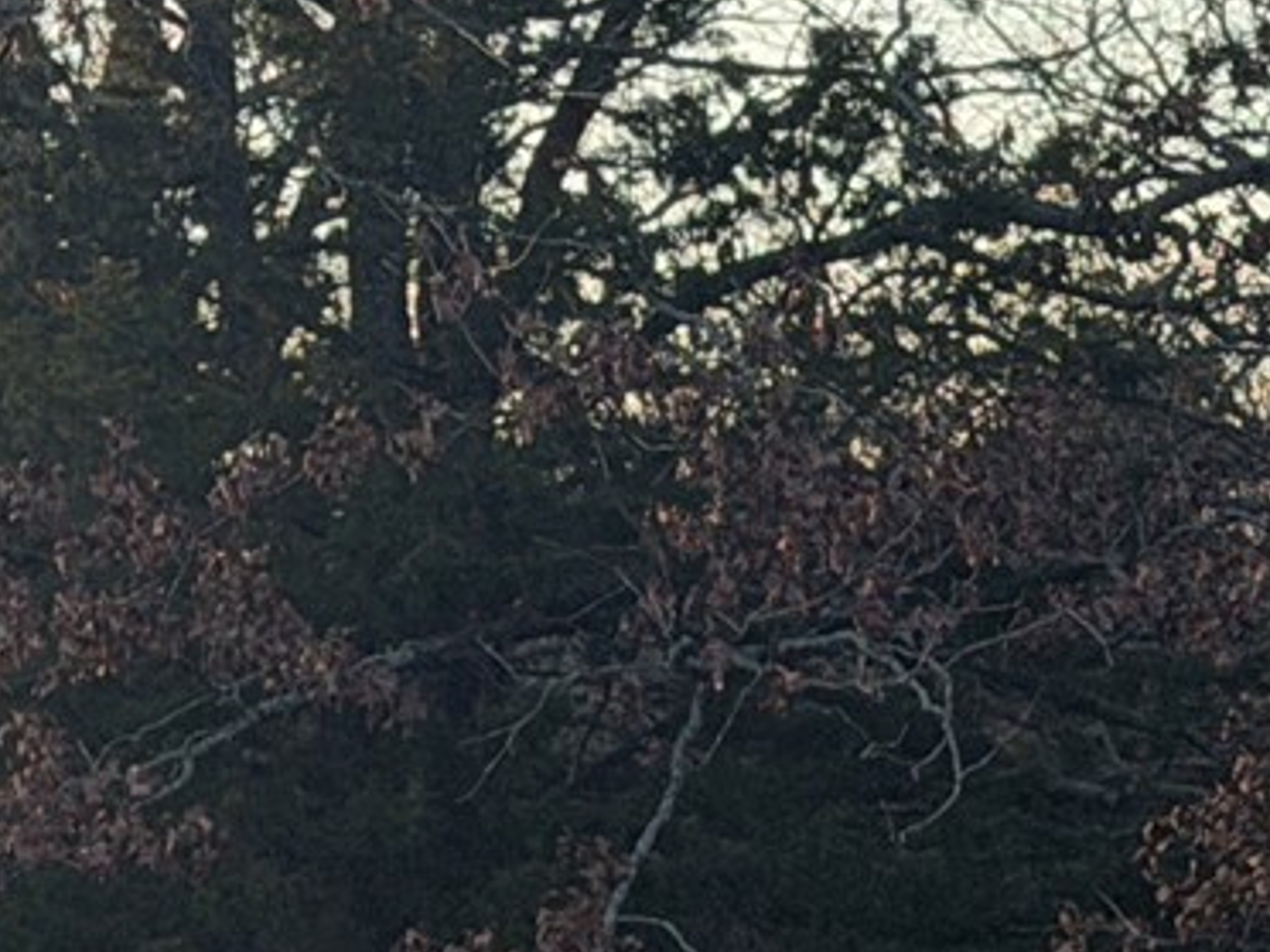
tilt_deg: -1.9
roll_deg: +1.0
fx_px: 9099
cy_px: 1041
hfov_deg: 7.9
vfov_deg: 6.0
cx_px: -502
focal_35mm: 248
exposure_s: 1/987
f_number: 1.78
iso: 80
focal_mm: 6.76
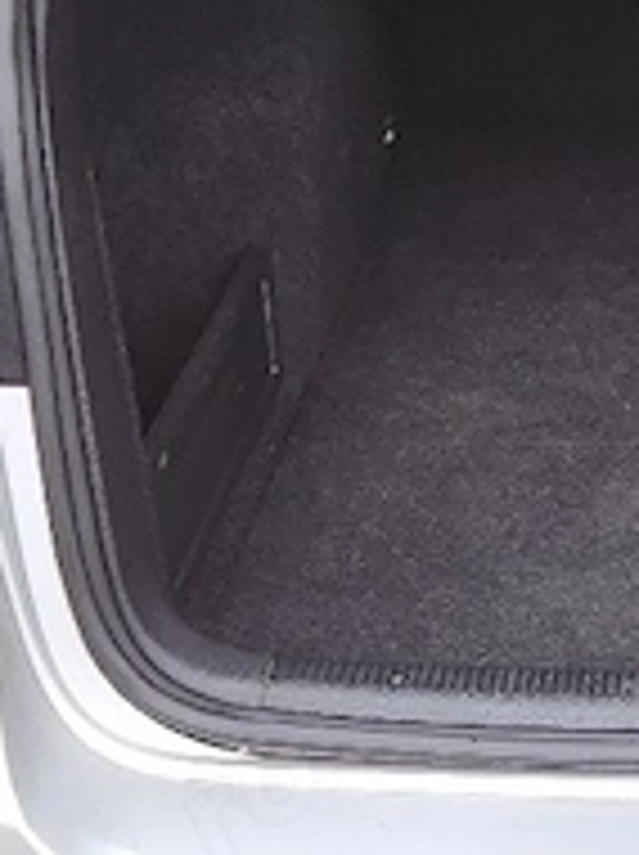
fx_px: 2393
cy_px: 360
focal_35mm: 97
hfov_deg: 14.4
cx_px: 904
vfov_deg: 20.2
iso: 40
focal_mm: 5.4
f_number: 1.8
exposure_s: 1/50
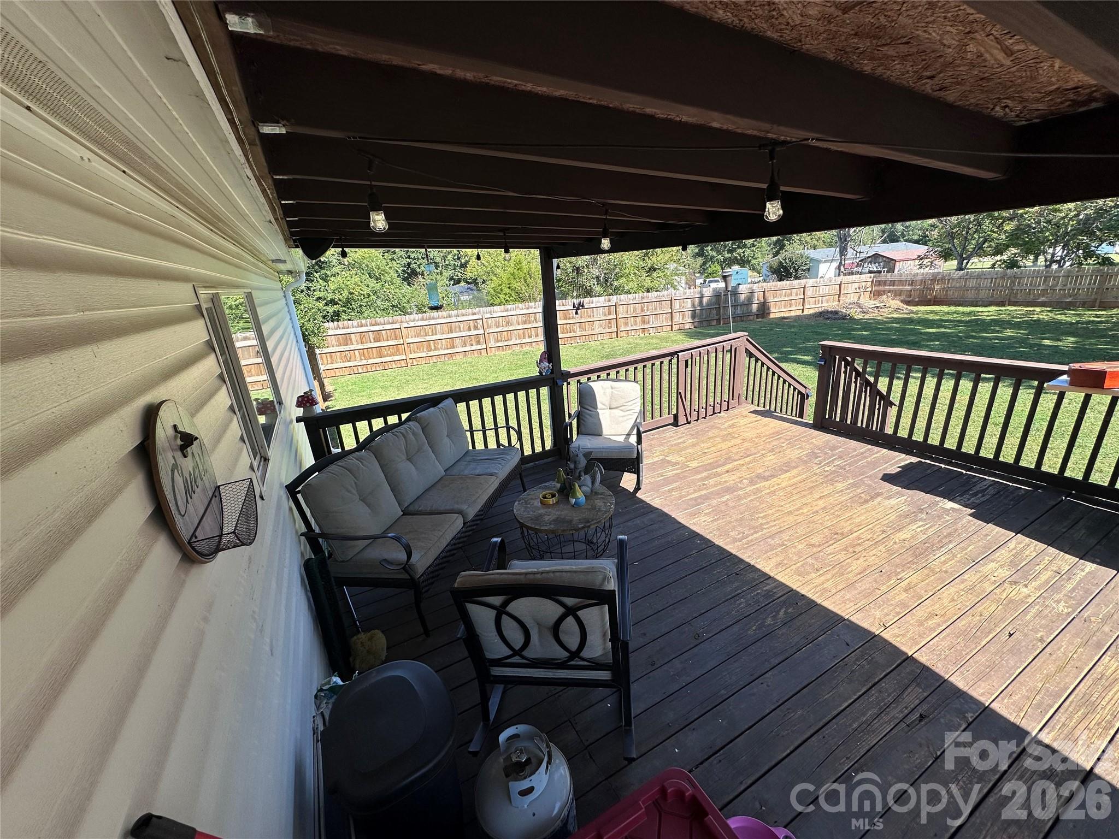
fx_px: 453
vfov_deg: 85.7
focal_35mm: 14
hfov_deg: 102.1
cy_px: 420
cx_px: 560
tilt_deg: -17.3
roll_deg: +4.3
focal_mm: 2.22
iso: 40
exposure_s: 1/785
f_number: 2.2
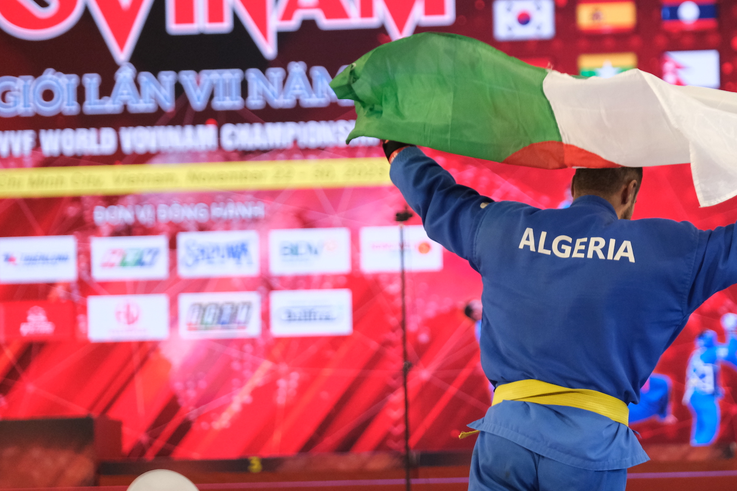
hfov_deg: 10.0
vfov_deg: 6.7
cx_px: 468
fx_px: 4196
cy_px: 197
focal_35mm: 205
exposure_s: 1/500
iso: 2500
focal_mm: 102.2
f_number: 2.8
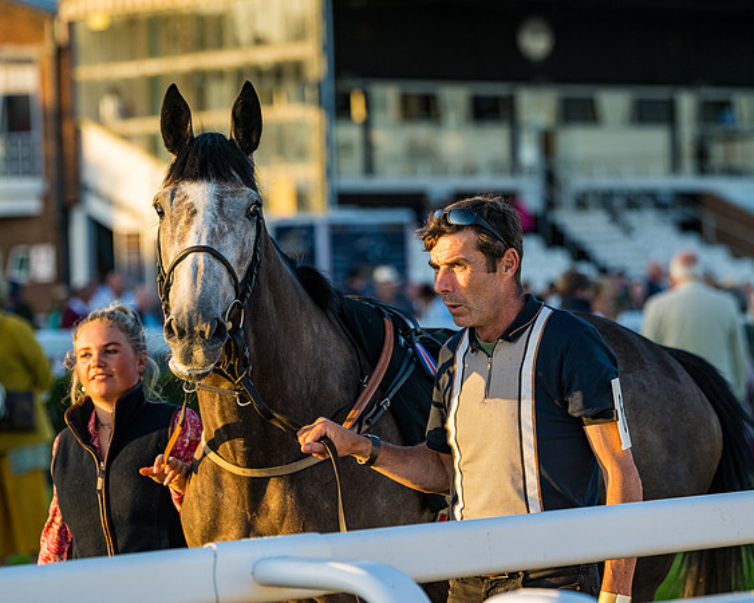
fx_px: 3410
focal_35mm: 153
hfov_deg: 12.6
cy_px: 301
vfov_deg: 10.1
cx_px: 401
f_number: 4
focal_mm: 135
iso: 400
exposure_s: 1/640
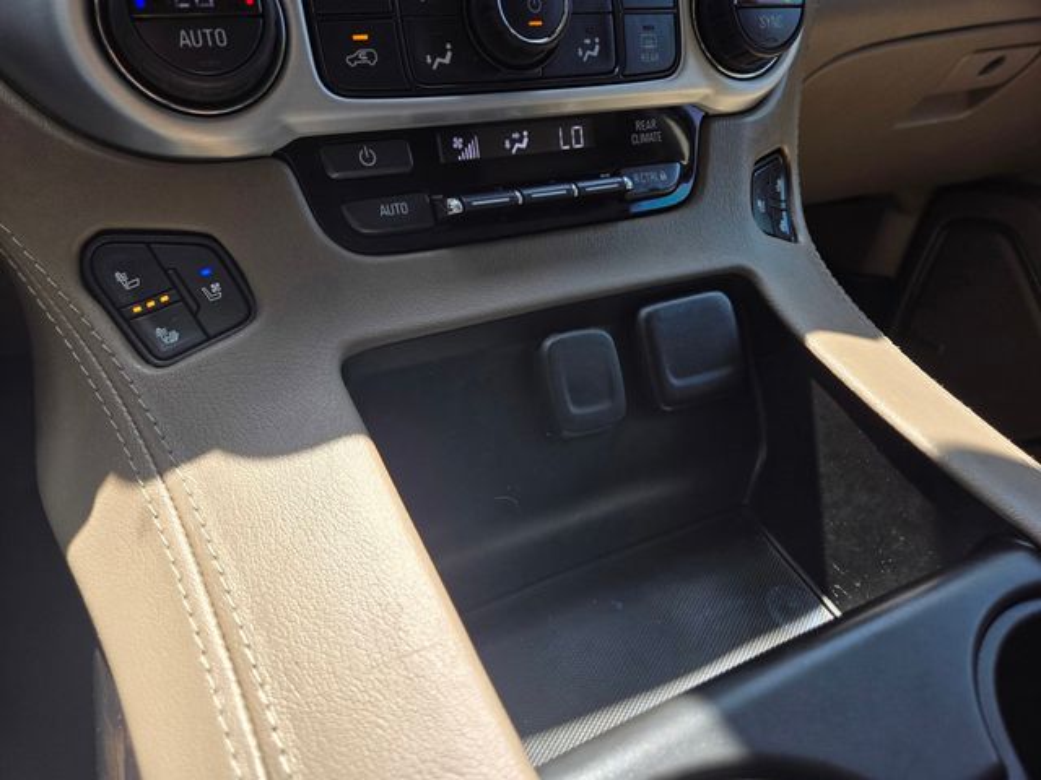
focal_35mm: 23
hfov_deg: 73.9
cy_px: 390
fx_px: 692
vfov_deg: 58.9
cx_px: 520
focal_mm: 5.4
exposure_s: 1/286
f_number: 1.8
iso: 25
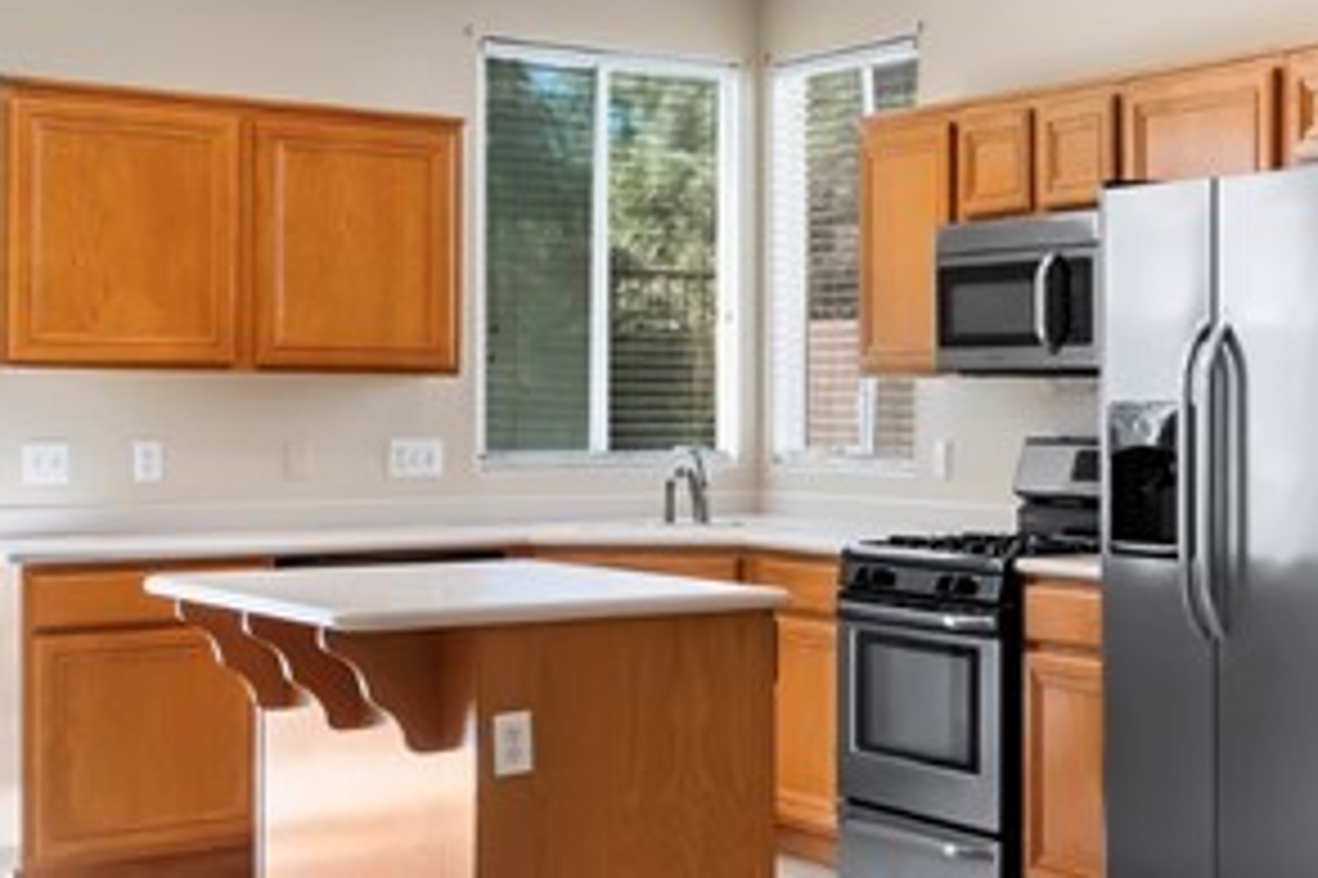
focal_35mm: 63
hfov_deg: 29.7
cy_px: 416
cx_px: 1322
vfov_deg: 21.5
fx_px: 2305
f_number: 8
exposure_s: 1/125
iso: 400
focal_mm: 17
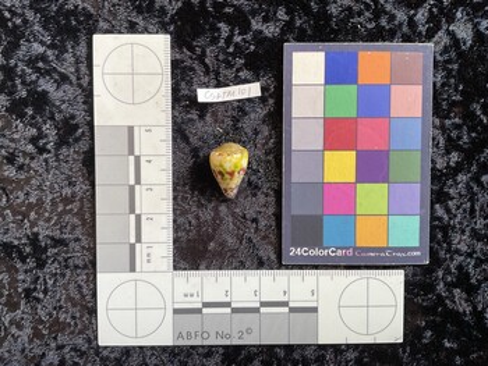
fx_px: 409
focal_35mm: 29
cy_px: 183
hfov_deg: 61.6
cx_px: 244
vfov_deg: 48.3
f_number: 1.8
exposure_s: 1/100
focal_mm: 3
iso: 50
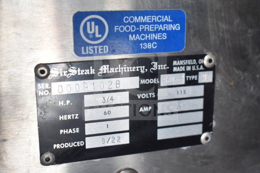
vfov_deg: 23.8
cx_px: 130
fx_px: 412
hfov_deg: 35.0
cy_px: 86
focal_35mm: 57
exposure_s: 1/60
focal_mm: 38
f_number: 4.8
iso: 720
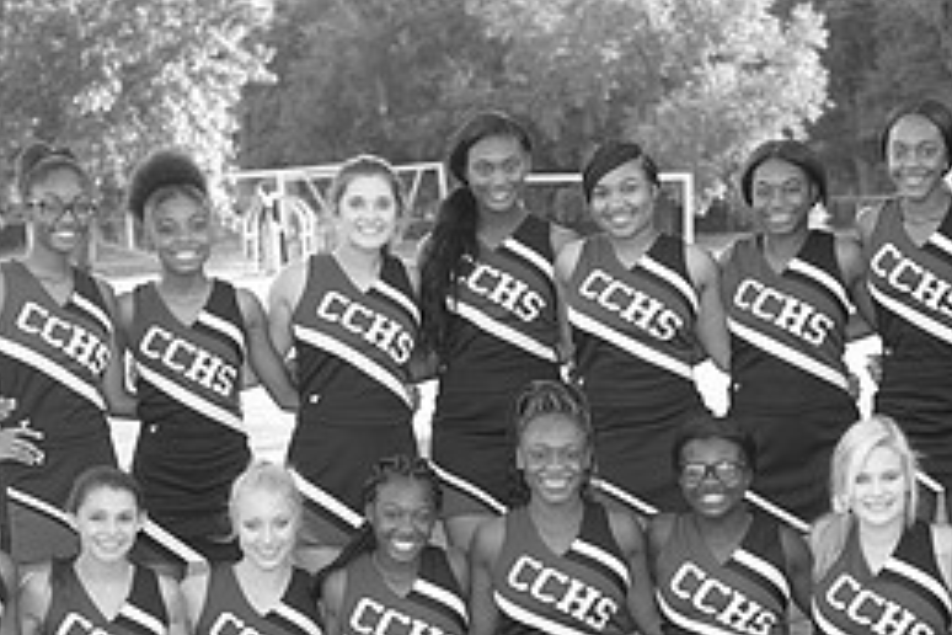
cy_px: 463
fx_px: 3147
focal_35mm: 119
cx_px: 690
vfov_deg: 11.5
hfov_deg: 17.1
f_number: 2.8
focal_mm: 35
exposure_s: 1/250
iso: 200
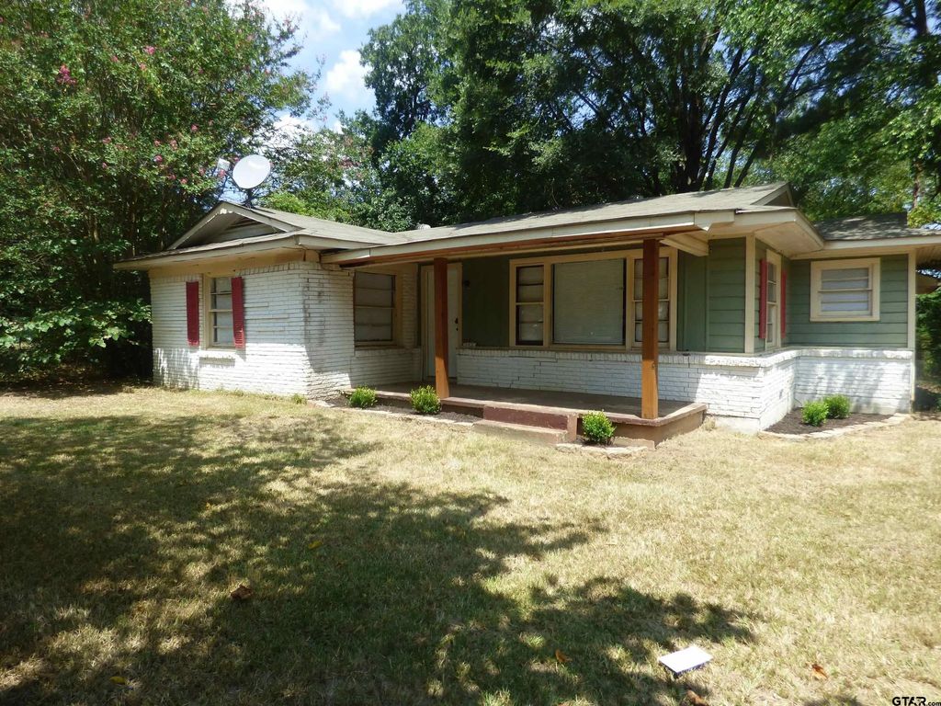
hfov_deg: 81.7
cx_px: 470
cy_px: 353
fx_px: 544
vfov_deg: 66.0
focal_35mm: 20
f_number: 2.8
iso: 100
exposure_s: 1/800
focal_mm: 3.58
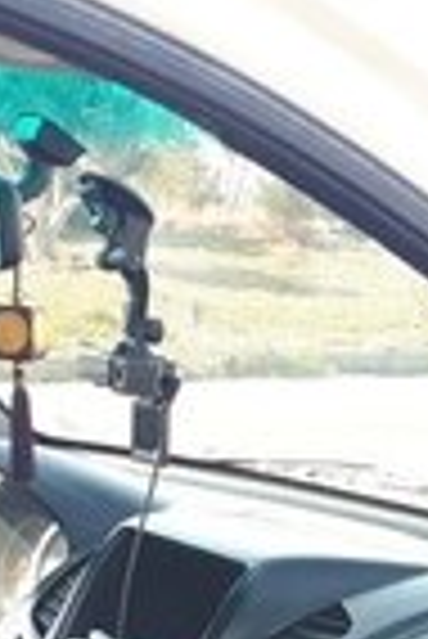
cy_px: 1004
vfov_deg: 18.1
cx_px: 315
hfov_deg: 14.0
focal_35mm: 98
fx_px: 1743
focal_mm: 3.6
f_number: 1.9
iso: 40
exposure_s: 1/134
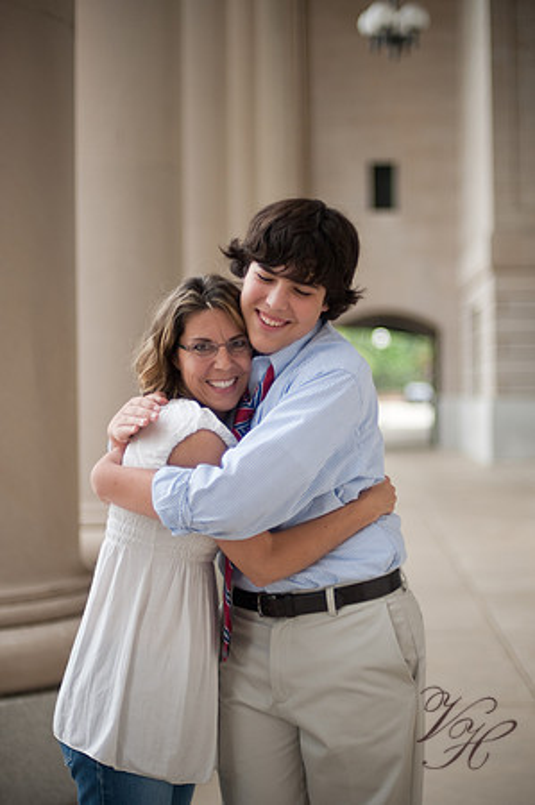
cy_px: 402
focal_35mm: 50
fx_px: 1117
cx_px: 268
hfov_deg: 26.9
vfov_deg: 39.6
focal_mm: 50
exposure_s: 1/1000
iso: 320
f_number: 1.4
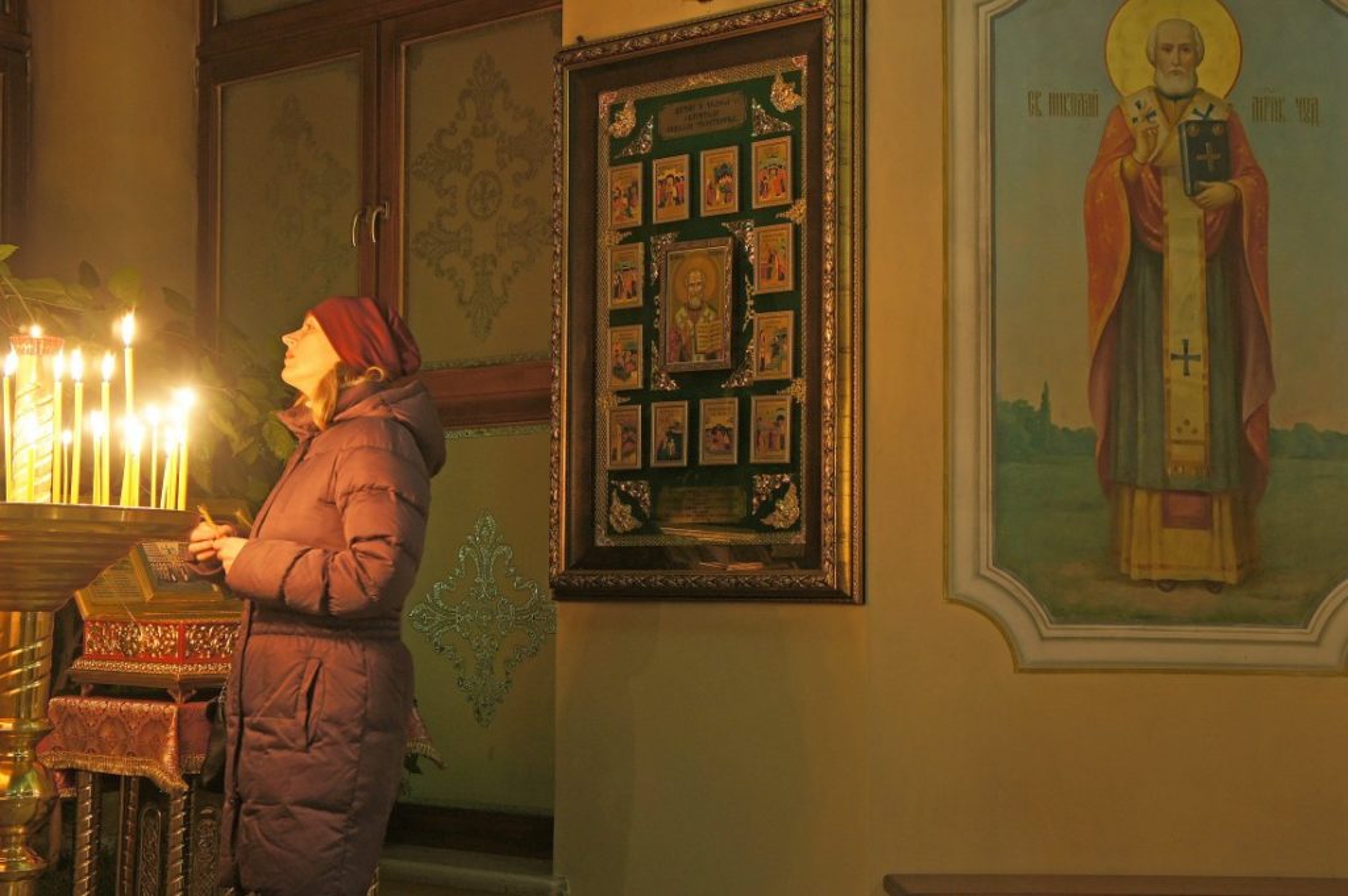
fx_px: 1796
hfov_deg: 41.1
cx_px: 674
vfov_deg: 28.0
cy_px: 448
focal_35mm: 48
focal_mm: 32
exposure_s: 1.3
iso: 200
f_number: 6.3
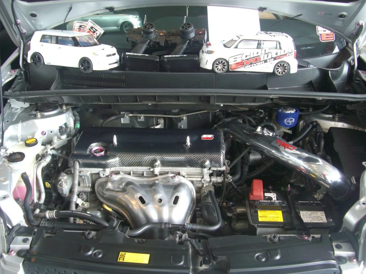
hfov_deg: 49.0
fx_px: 402
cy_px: 137
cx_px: 183
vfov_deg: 37.7
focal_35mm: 38
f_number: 2.8
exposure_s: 1/100
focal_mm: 7.9
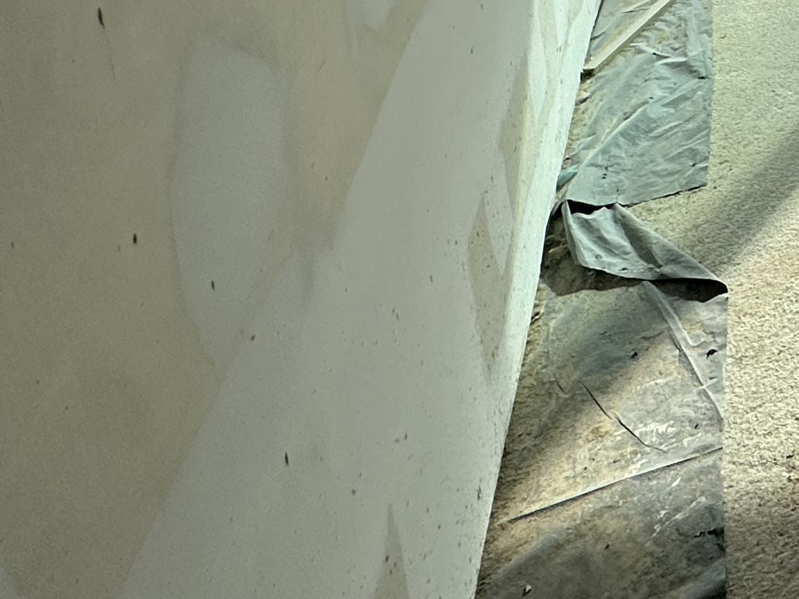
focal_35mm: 49
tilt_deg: -10.3
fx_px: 1131
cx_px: 1377
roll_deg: -3.0
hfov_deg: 23.5
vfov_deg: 23.0
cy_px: -336
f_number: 2.2
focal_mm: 2.22
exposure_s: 1/1916
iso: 40
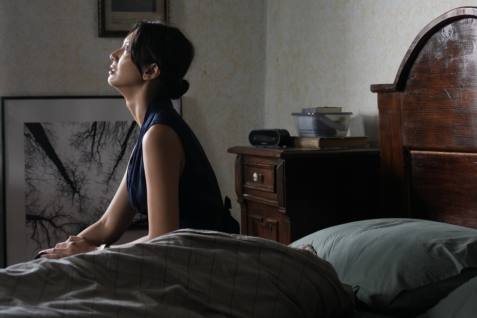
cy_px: 74
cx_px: 175
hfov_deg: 26.6
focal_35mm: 76
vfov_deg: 17.8
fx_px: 1007
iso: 400
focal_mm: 34
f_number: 2.8
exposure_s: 1/320
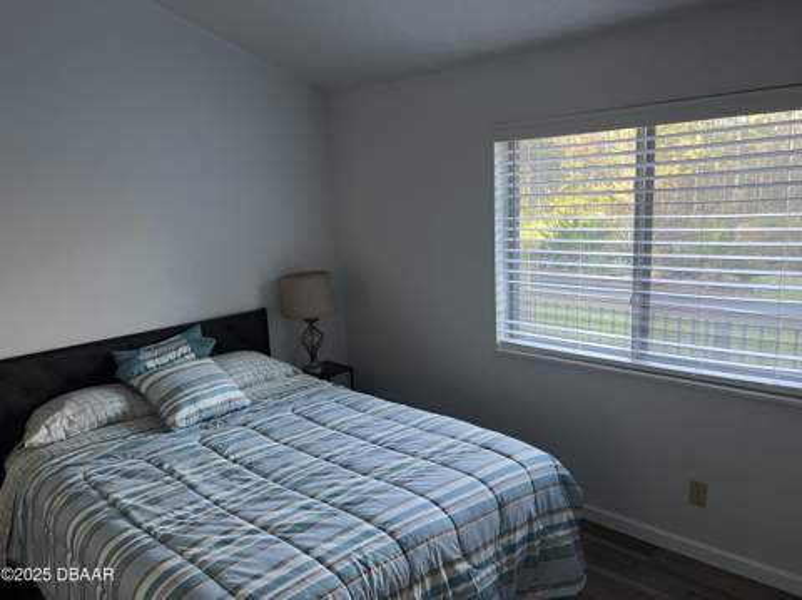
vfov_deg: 53.0
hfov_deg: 67.4
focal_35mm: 26
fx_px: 602
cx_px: 401
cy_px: 300
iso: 320
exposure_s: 1/60
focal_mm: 5.7
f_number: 1.5
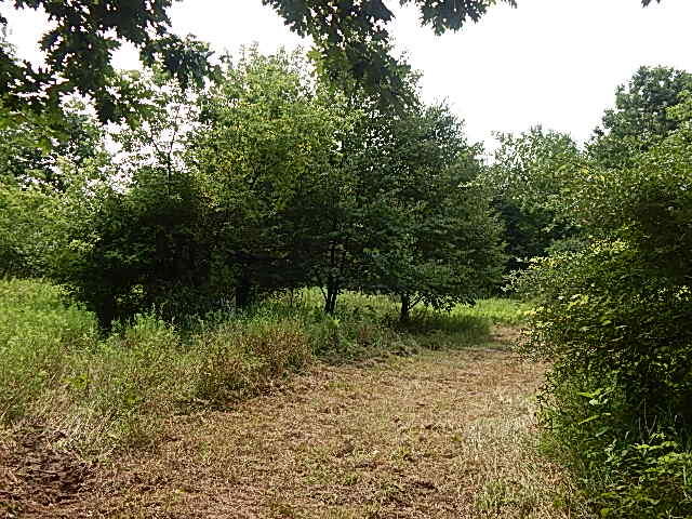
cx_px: 346
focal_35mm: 34
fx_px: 680
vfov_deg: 41.8
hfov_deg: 54.0
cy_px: 260
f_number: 3.3
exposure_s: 1/640
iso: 125
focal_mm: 6.1
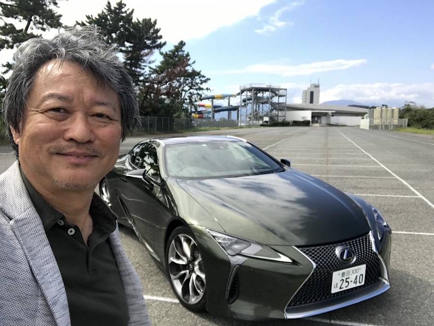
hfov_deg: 56.8
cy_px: 163
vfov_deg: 44.2
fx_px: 401
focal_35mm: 32
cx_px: 217
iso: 25
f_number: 2.2
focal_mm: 2.87
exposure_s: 1/653
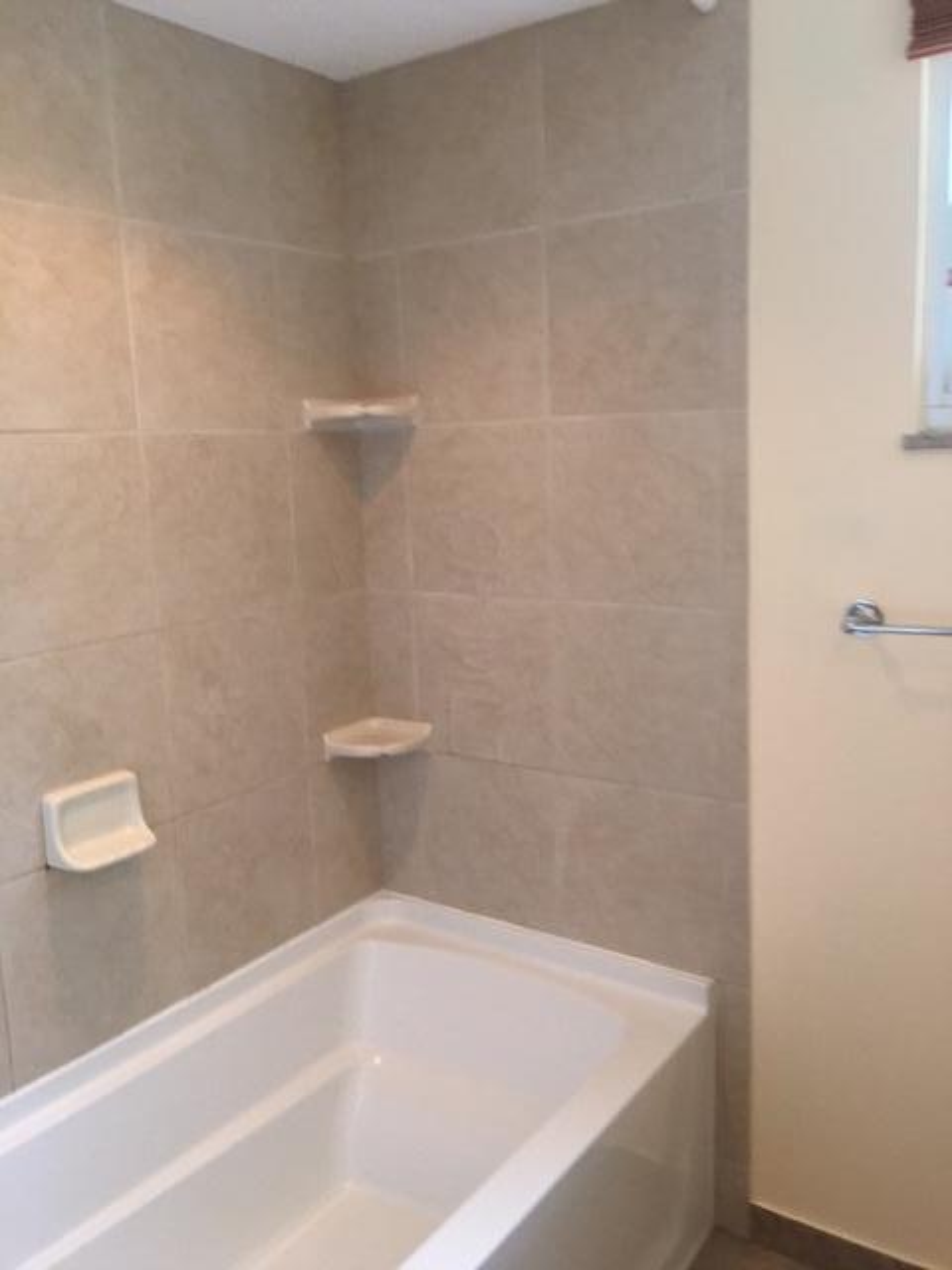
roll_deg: +2.7
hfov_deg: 48.2
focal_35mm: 29
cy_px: 635
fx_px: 1063
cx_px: 476
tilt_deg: -8.8
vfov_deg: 61.7
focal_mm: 4.15
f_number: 2.2
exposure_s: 1/30
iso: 200
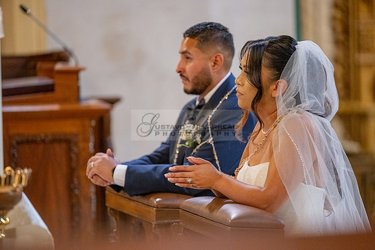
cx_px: 188
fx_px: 2084
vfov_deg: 6.9
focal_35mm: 200
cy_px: 125
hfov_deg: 10.3
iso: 2000
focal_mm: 200
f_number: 2.8
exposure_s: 1/200
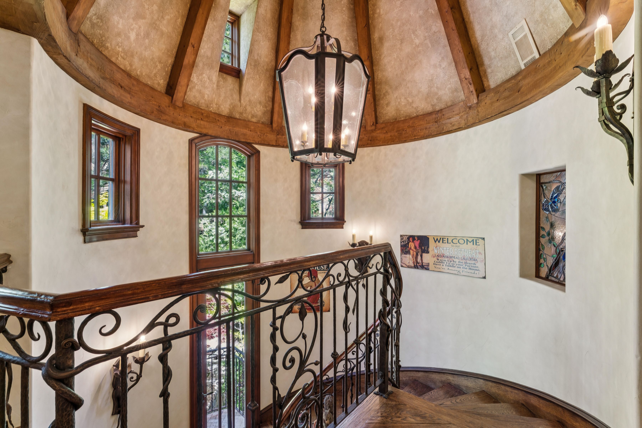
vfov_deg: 72.4
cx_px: 321
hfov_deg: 95.3
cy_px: 214
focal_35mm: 16
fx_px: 292
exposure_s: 1/1.67
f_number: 13
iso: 100
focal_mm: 16.4
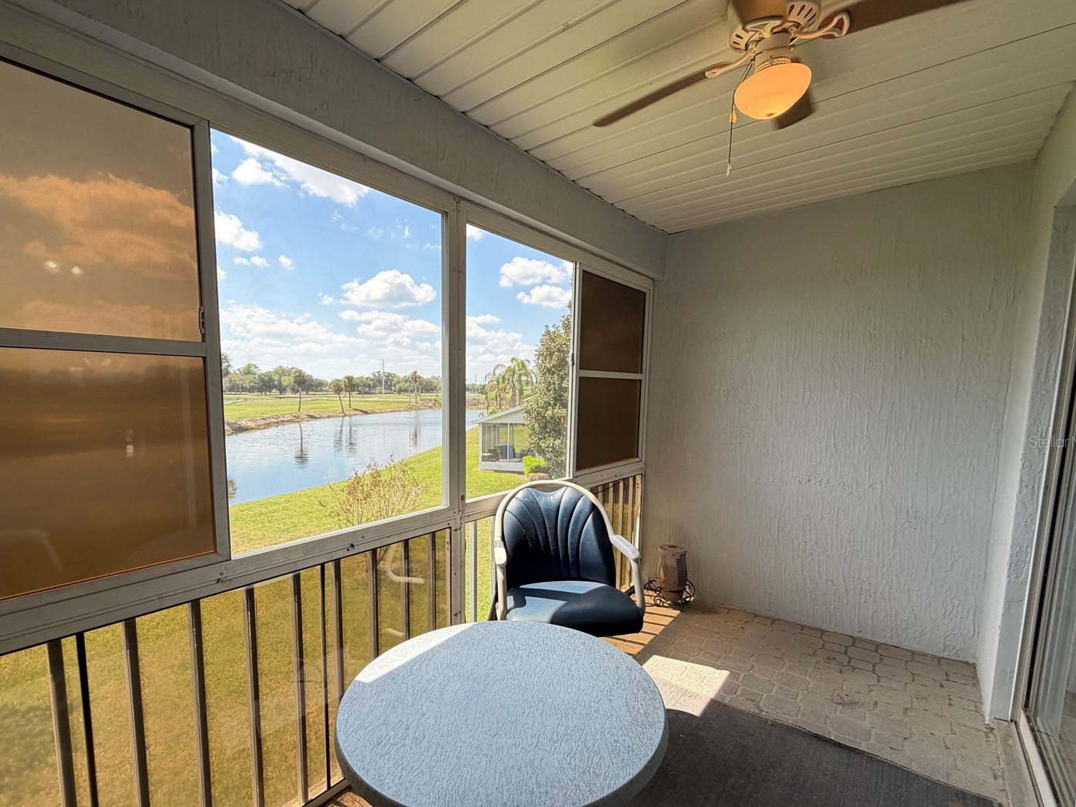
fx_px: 497
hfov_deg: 94.2
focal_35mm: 16
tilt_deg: -5.2
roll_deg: -0.3
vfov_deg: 77.9
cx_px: 487
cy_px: 441
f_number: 2.2
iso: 64
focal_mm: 2.22
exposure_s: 1/191
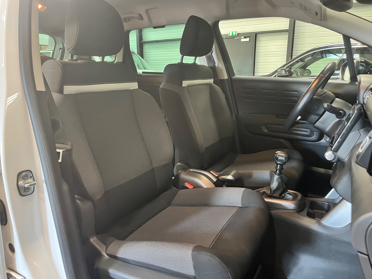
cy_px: 140
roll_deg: +0.8
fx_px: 279
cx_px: 186
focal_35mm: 26
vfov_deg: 53.1
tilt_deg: -13.9
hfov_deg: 67.3
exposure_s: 1/33
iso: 500
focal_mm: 5.1
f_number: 1.6
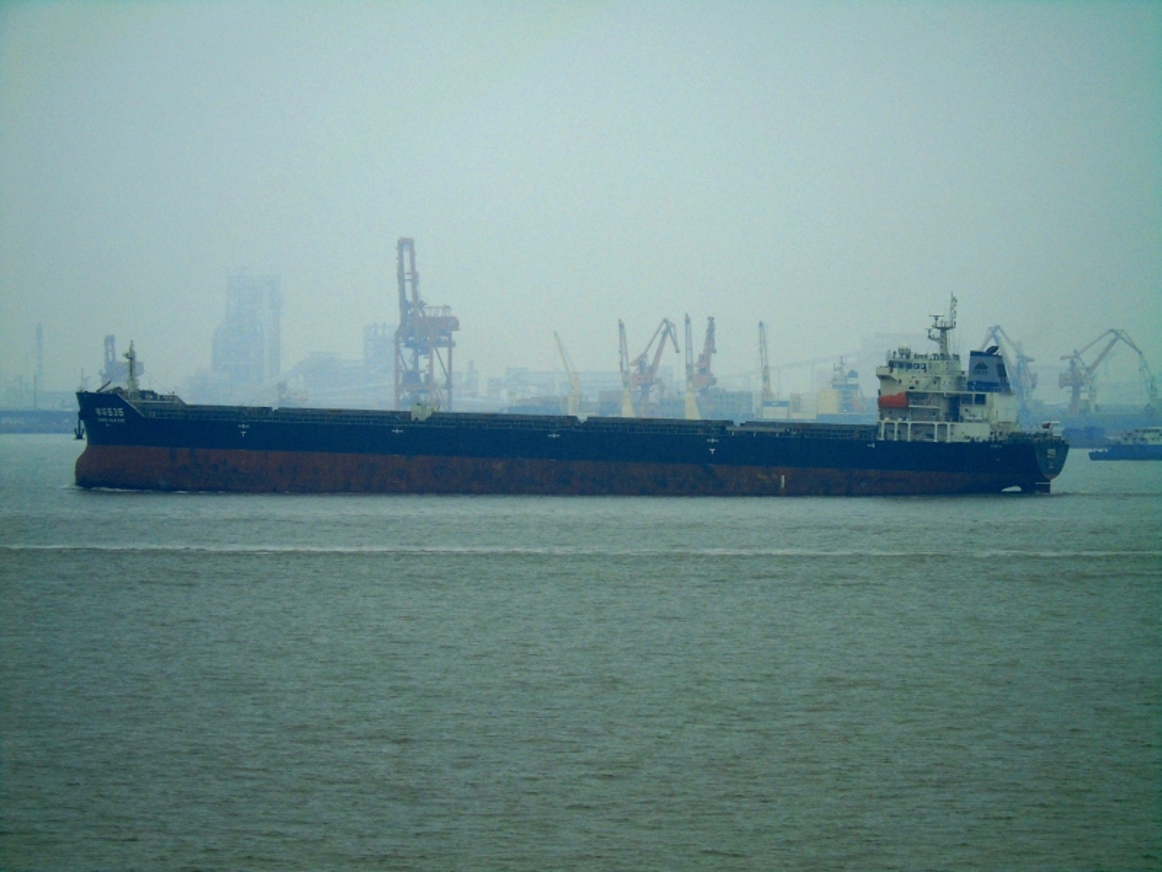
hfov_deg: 9.3
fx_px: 7116
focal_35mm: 212
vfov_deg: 7.0
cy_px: 436
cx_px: 581
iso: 80
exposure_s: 1/320
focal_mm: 38
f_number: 4.7
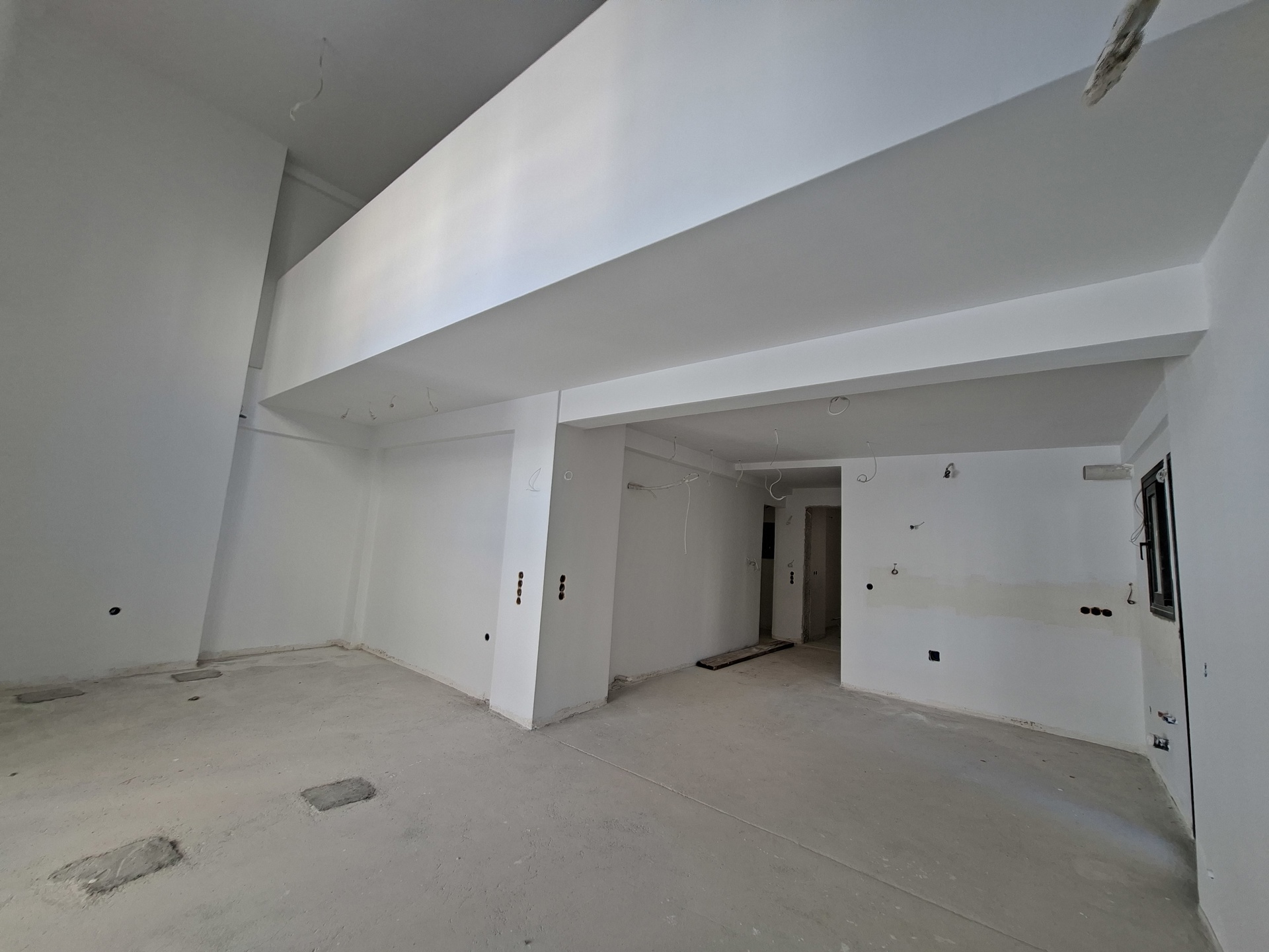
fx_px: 477
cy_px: 476
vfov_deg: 89.9
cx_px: 634
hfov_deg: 106.2
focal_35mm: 13
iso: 40
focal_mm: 1.74
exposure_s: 1/60
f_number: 2.2
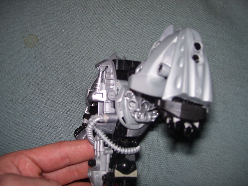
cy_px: 93
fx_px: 258
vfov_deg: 39.7
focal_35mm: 36
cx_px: 124
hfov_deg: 51.4
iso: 80
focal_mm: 6
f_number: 2.7
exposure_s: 1/60
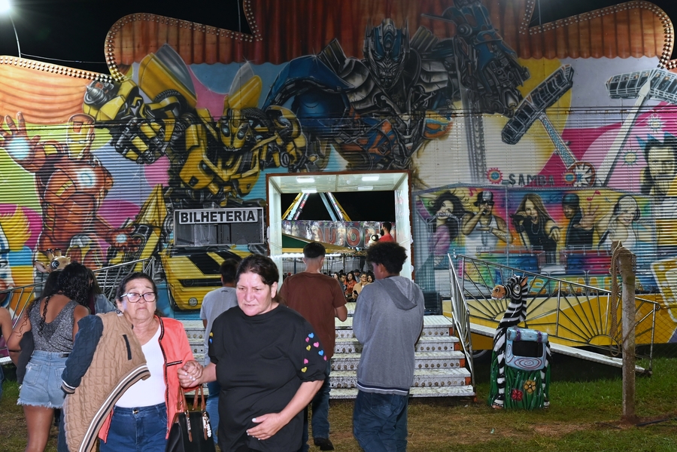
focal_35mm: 36
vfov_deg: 36.9
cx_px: 338
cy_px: 226
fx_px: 677
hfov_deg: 53.1
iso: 900
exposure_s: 1/60
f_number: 4
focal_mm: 24
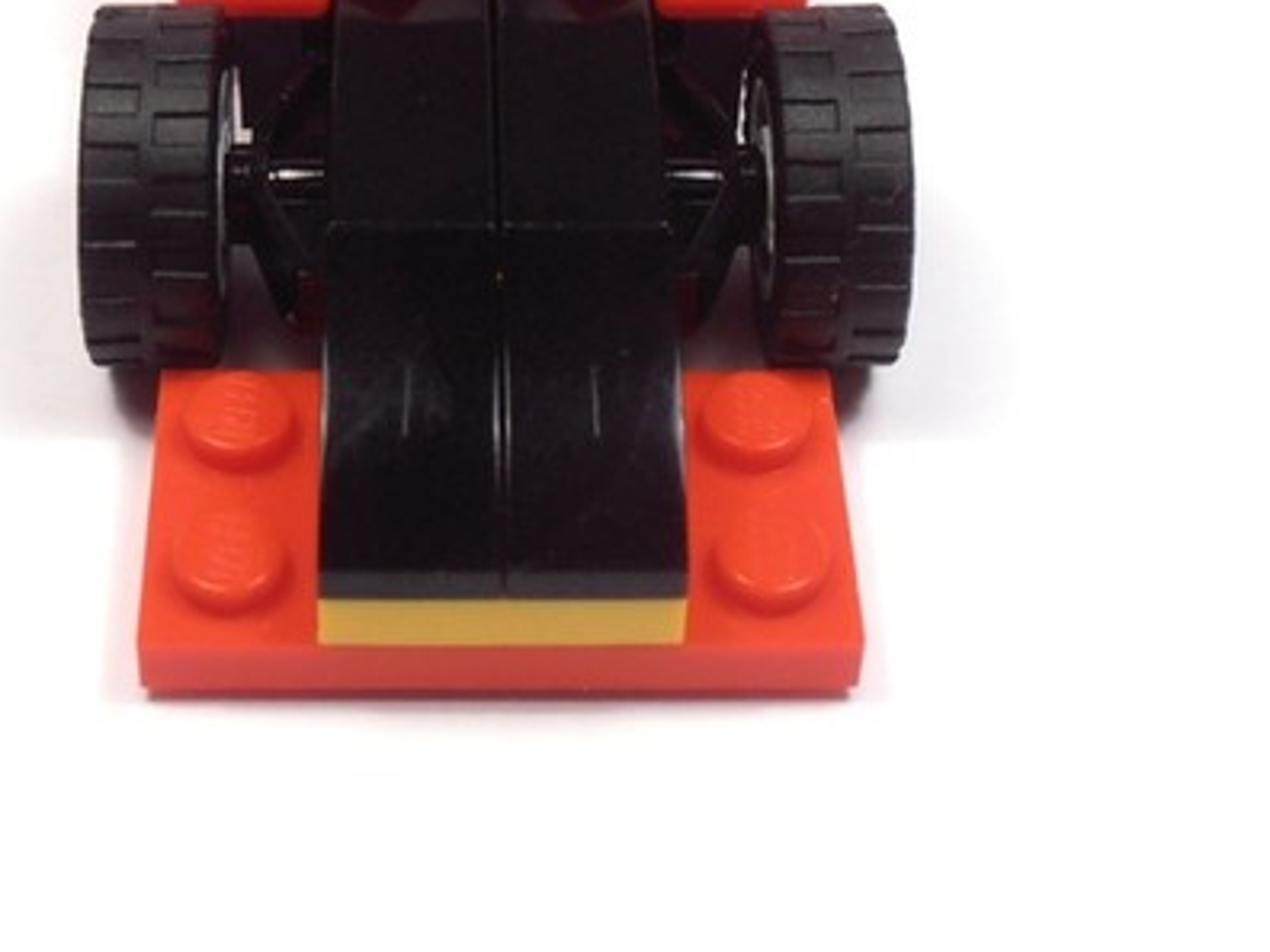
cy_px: -88
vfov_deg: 17.0
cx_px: 462
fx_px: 3082
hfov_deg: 23.2
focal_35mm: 84
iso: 80
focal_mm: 6.61
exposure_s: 1/80
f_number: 3.9
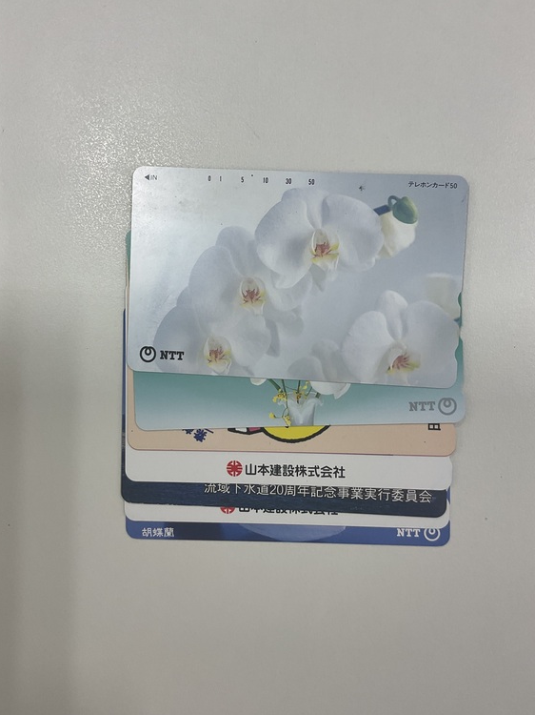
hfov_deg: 42.9
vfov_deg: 55.3
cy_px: 322
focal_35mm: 33
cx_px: 276
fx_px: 680
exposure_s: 1/120
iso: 25
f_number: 1.8
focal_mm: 3
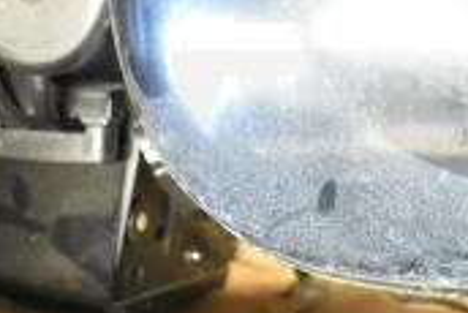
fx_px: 1522
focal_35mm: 117
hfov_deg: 17.1
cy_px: -37
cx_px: 476
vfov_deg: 11.6
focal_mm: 22
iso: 6400
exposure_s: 1/30
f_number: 3.8
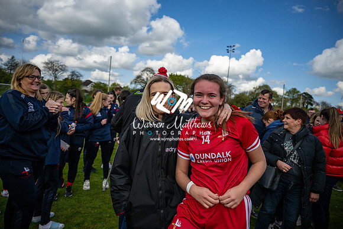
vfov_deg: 53.2
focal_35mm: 24
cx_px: 172
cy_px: 114
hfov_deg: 73.7
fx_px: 229
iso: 80
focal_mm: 24
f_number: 2.8
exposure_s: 1/6400
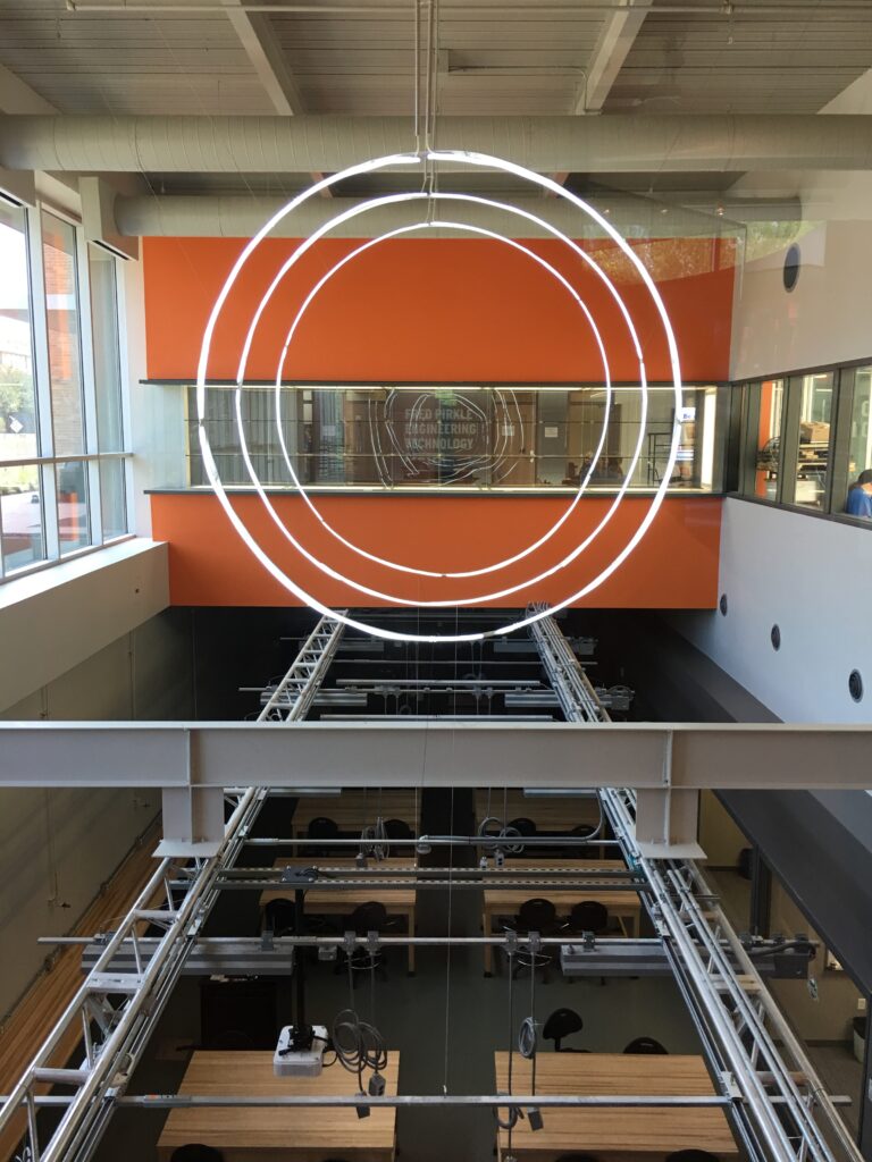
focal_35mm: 29
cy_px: 581
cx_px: 436
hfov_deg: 48.2
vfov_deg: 61.7
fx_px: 974
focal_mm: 4.15
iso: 32
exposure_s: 1/30
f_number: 2.2
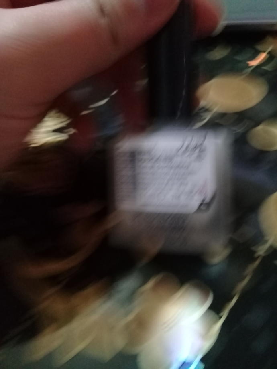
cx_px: 138
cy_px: 184
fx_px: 331
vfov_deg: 58.4
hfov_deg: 45.4
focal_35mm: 31
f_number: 2.2
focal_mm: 3.3
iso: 640
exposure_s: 1/17
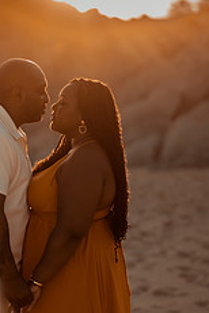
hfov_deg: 12.0
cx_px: 18
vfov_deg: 18.0
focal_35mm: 113
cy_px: 241
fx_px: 984
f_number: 1.4
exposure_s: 1/4000
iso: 100
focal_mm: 58
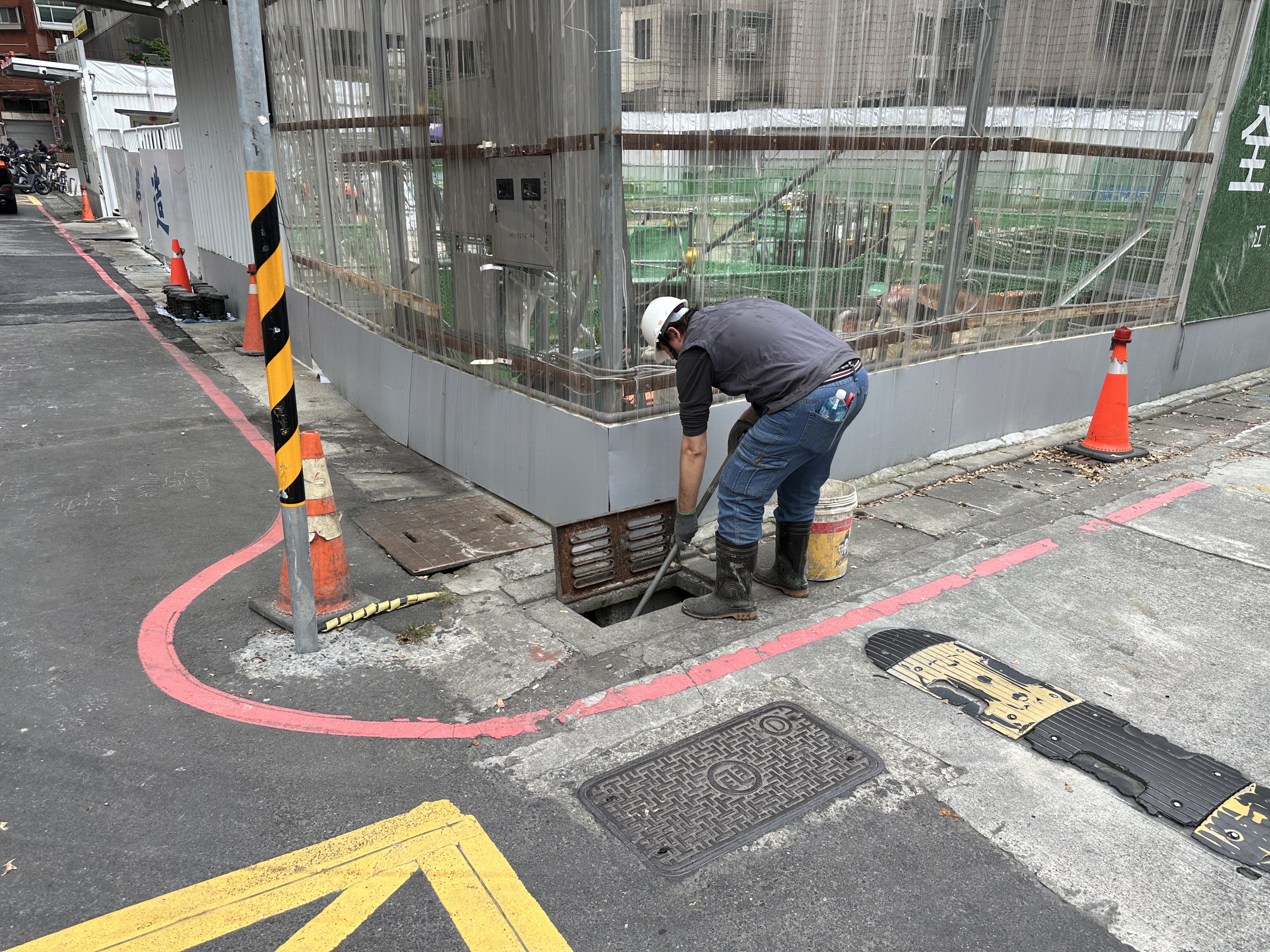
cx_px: 635
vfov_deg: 56.8
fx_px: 881
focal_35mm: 24
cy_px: 476
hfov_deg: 71.6
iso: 80
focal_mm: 6.86
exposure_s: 1/529
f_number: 1.78
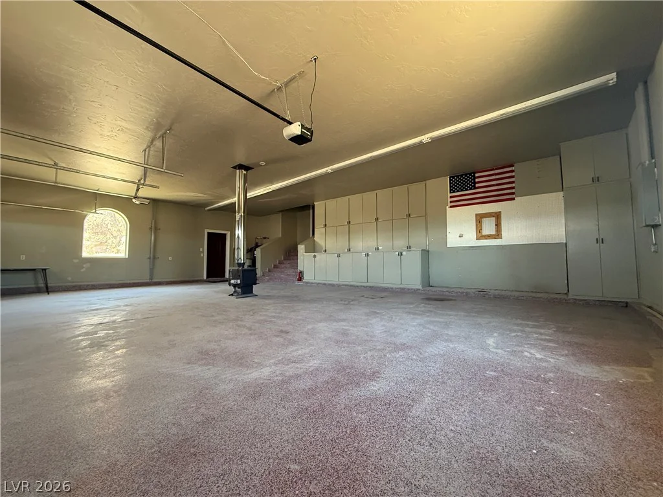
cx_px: 332
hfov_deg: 102.1
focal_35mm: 14
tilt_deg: +3.6
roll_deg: +0.0
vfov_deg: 85.7
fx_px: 268
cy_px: 248
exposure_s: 1/60
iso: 400
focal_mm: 2.22
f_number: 2.2
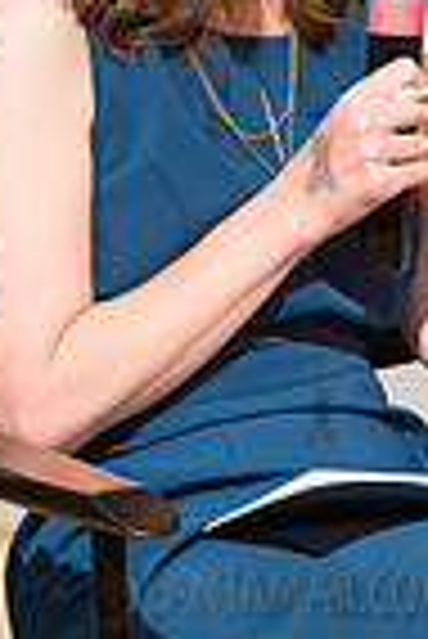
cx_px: 320
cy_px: 148
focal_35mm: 253
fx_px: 4501
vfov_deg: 8.1
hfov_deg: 5.4
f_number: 4
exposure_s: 1/250
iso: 2500
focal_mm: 80
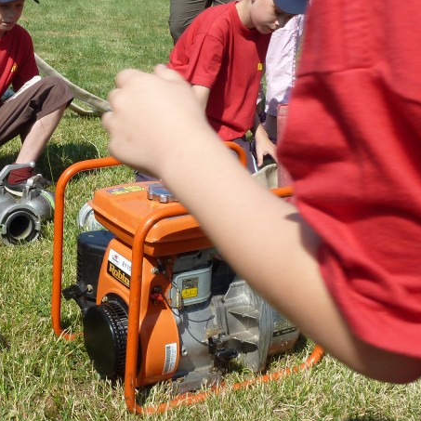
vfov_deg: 28.2
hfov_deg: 27.7
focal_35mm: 60
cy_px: 103
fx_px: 826
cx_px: 50
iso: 80
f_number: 4
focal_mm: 5
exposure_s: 1/500
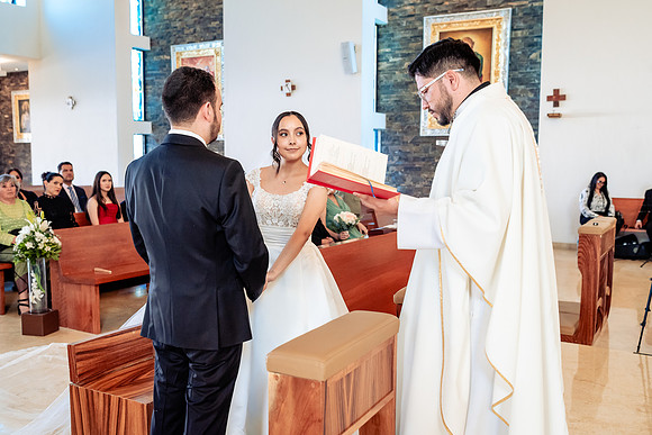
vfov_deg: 37.3
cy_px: 218
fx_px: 645
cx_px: 326
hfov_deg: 53.6
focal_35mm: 36
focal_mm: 35
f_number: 4.5
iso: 2000
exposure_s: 1/125
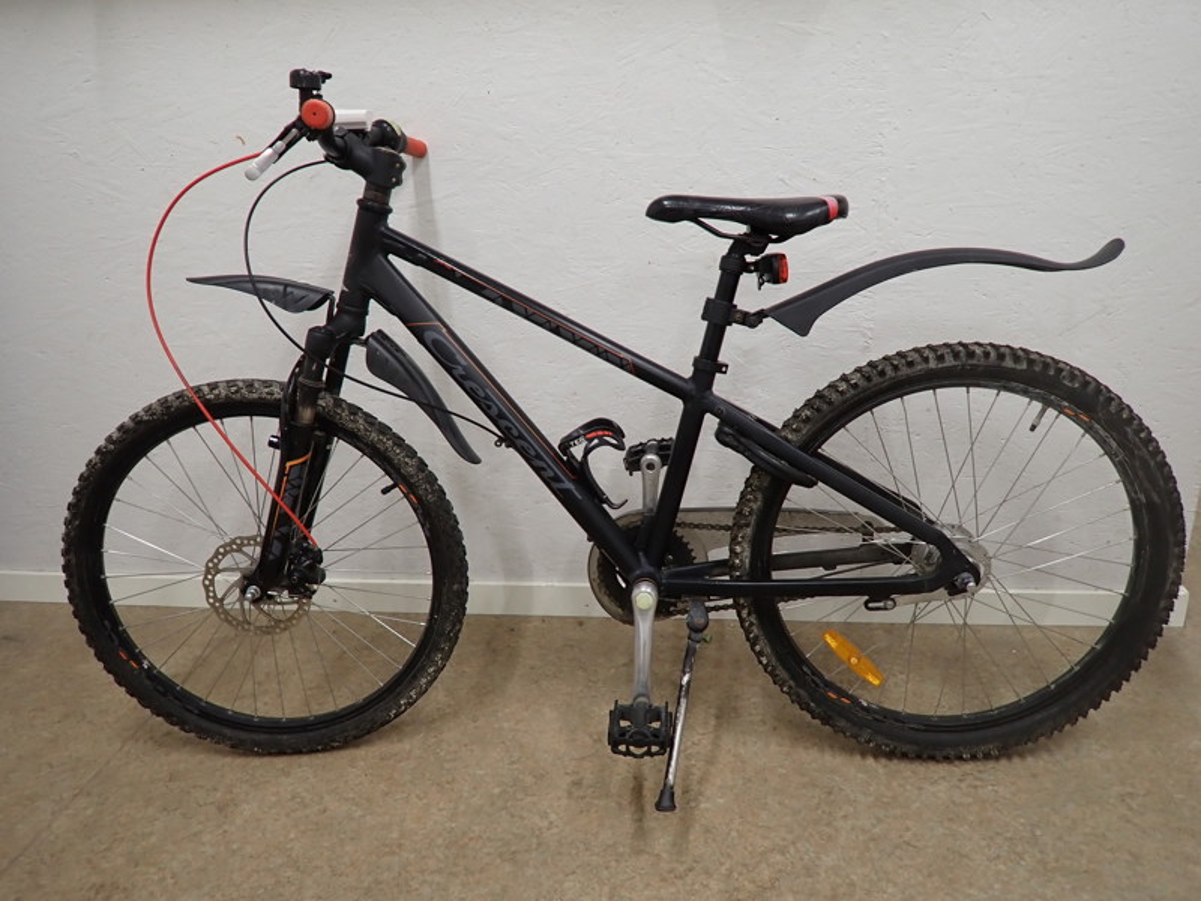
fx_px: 659
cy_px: 450
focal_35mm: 19
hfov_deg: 84.7
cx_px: 600
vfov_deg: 68.7
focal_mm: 3.33
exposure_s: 1/60
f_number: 2
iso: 200
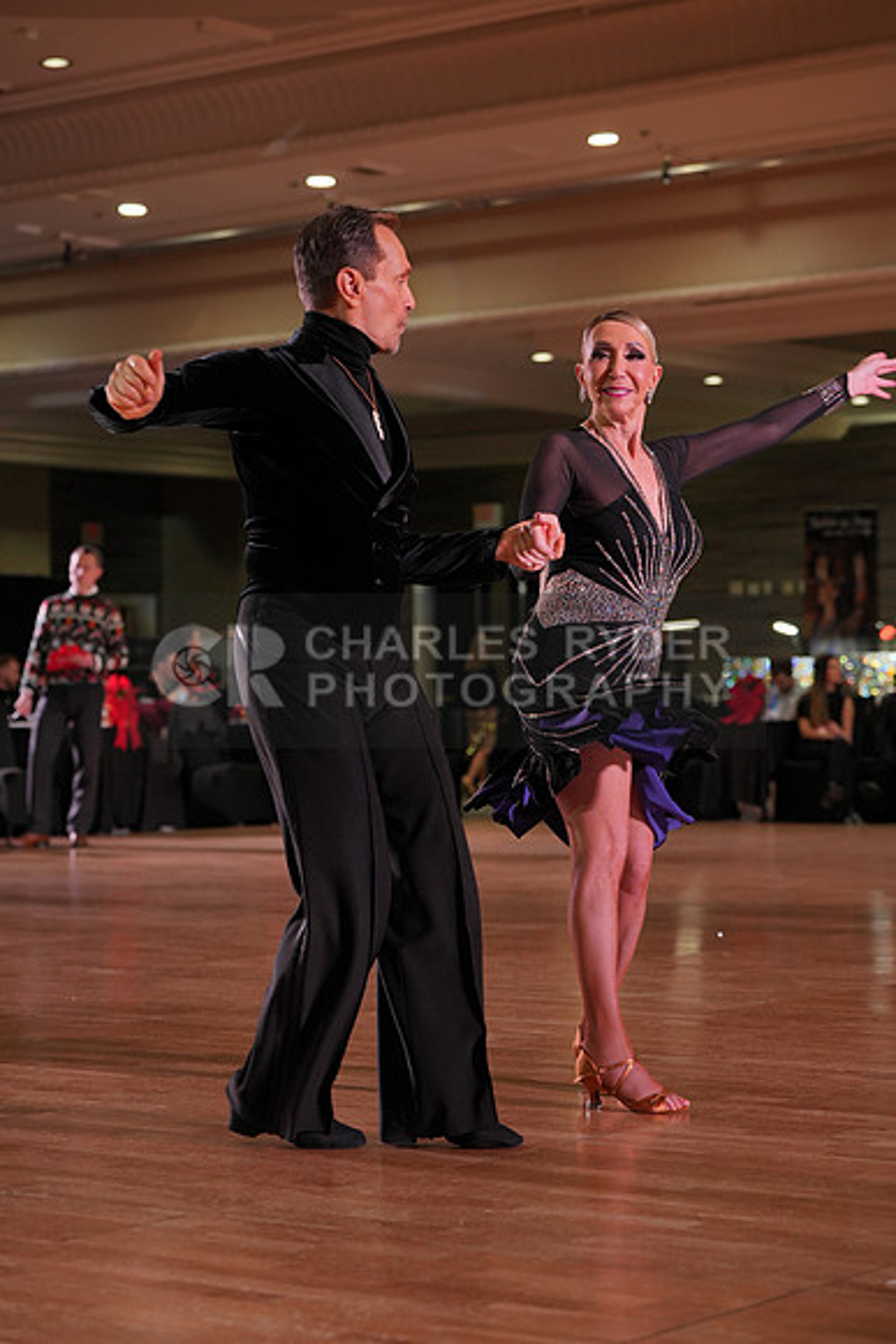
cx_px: 448
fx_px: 2947
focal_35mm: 79
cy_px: 672
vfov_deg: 25.7
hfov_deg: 17.3
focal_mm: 79
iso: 1000
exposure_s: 1/400
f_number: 4
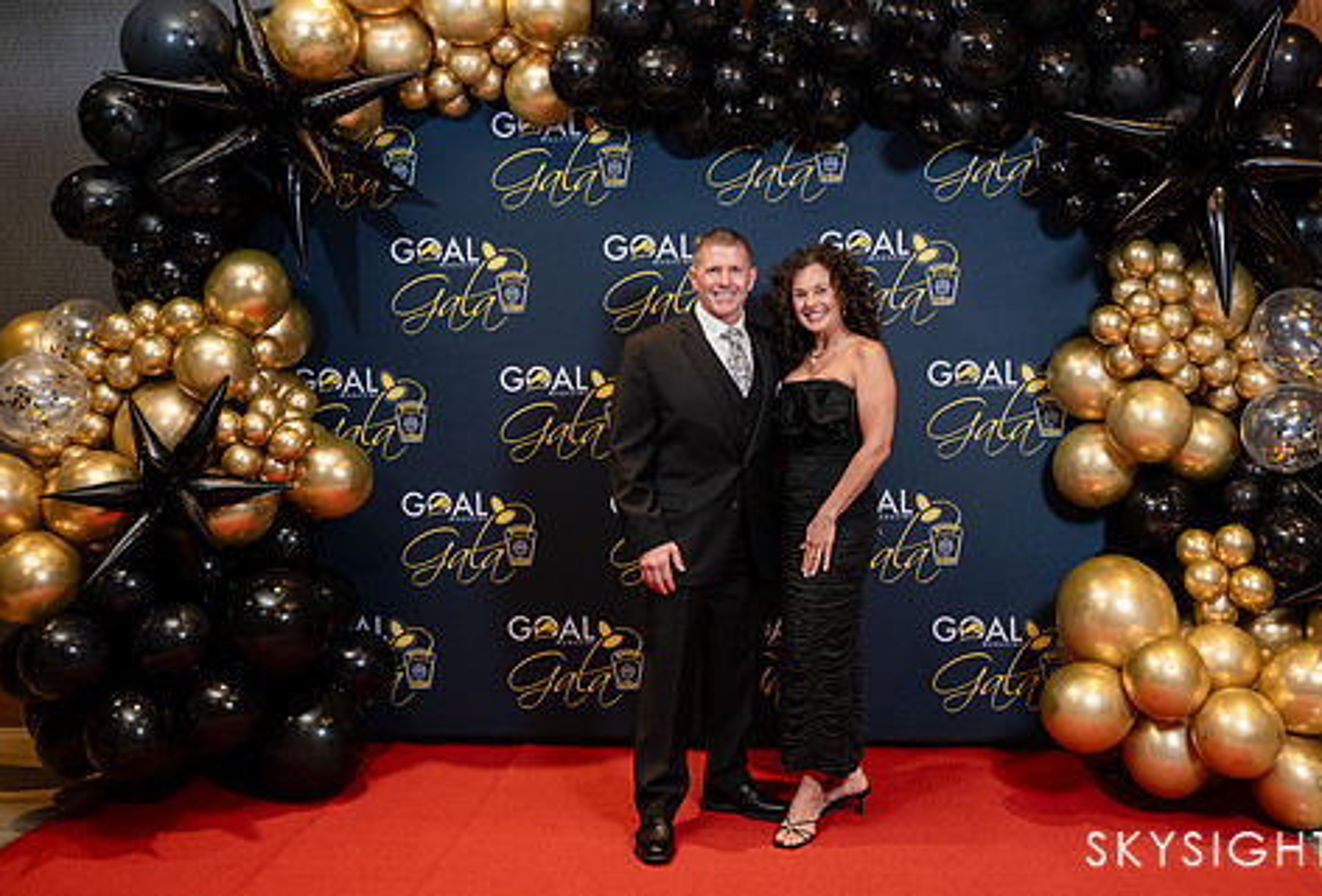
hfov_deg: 52.8
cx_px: 731
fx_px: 1329
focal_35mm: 36
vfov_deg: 37.1
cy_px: 355
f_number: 2.8
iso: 1000
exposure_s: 1/200
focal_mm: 28
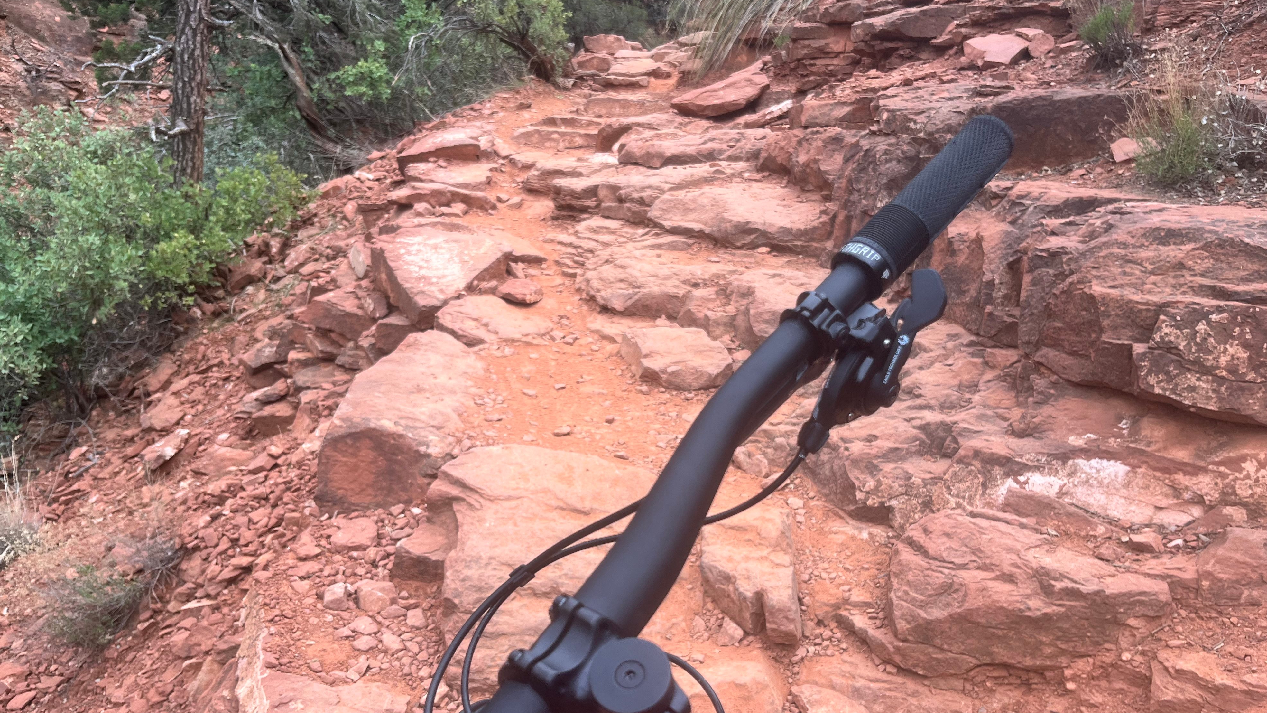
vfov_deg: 40.1
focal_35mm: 29
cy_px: 406
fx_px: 974
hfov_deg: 66.1
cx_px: 643
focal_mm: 5.1
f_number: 1.6
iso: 50
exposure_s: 1/457
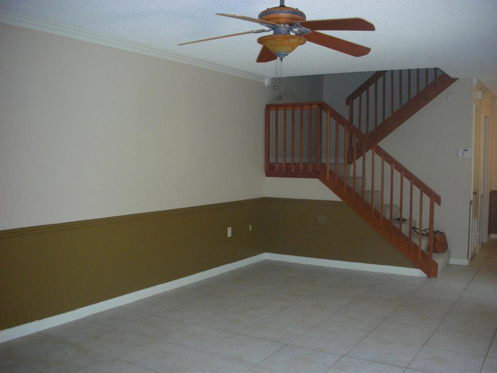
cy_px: 186
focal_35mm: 35
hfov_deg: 52.6
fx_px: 503
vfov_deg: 40.7
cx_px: 248
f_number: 3
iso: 200
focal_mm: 5.8
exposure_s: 1/60.1
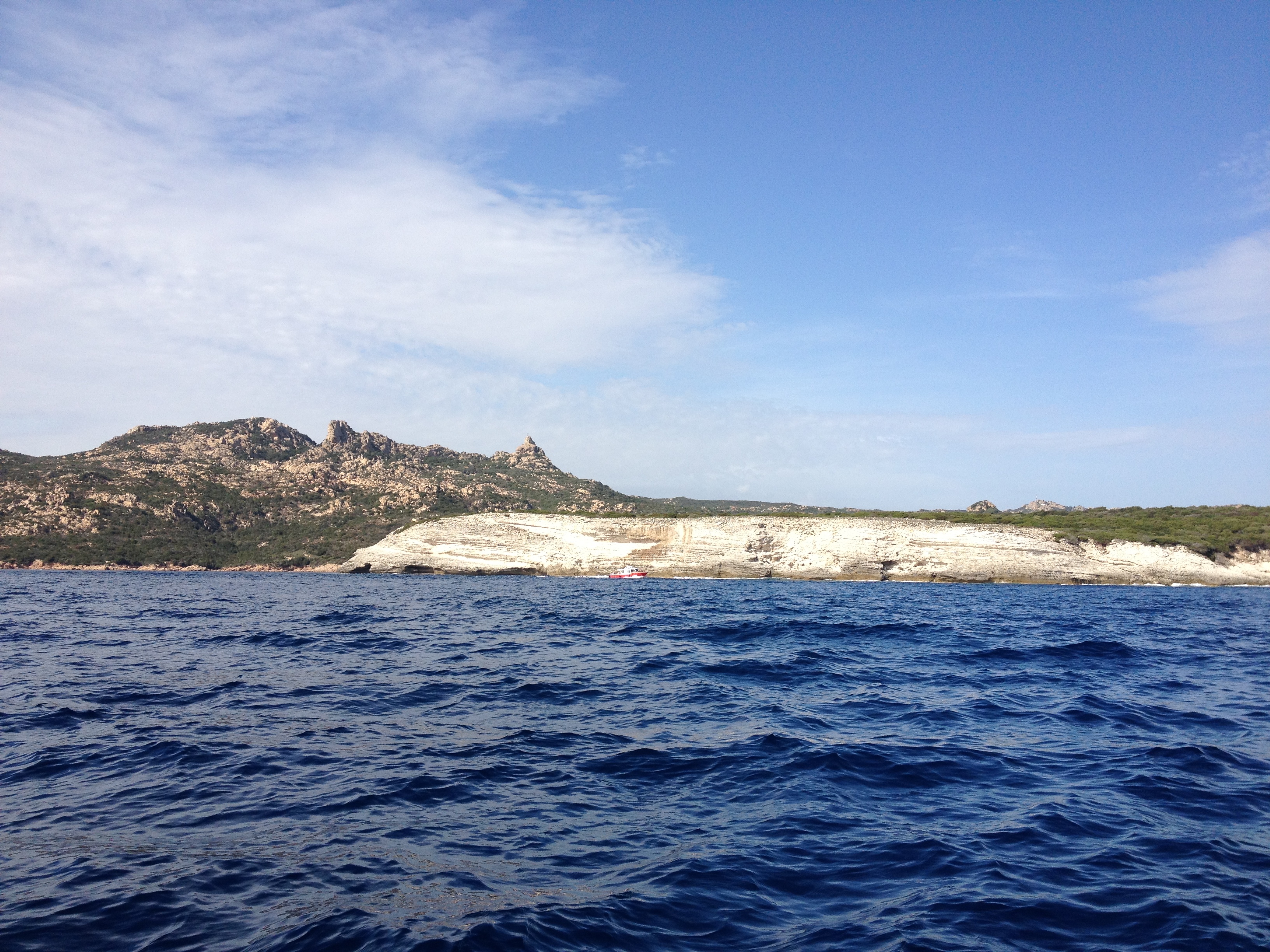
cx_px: 635
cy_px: 476
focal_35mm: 35
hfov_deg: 52.6
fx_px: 1284
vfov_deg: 40.7
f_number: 2.4
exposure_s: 1/1972
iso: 64
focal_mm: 4.28
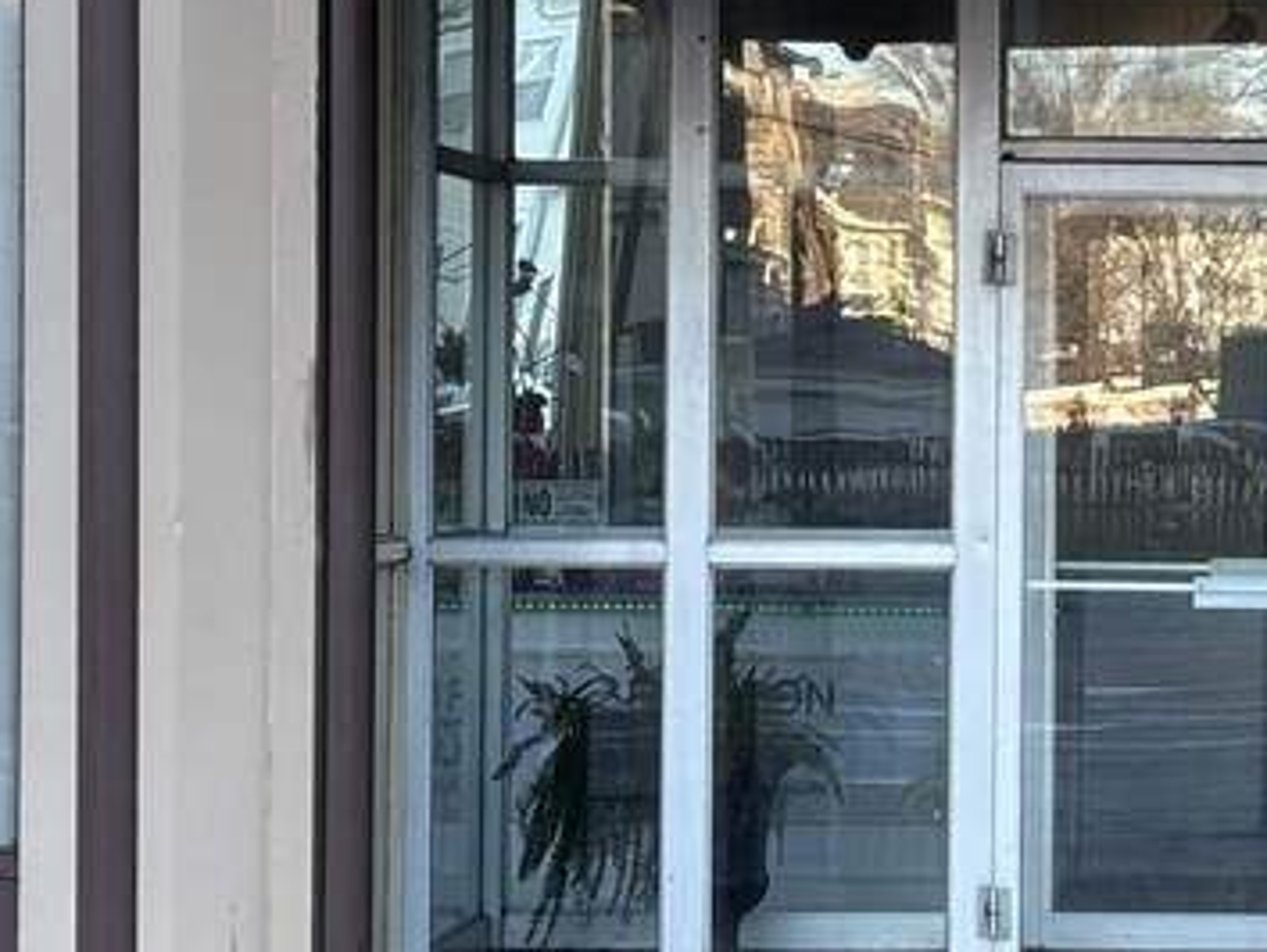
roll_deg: -0.9
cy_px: 379
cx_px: 1360
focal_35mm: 188
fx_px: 6886
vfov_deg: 7.9
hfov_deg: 10.4
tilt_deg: +1.5
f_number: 1.6
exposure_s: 1/182
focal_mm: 5.96
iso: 32
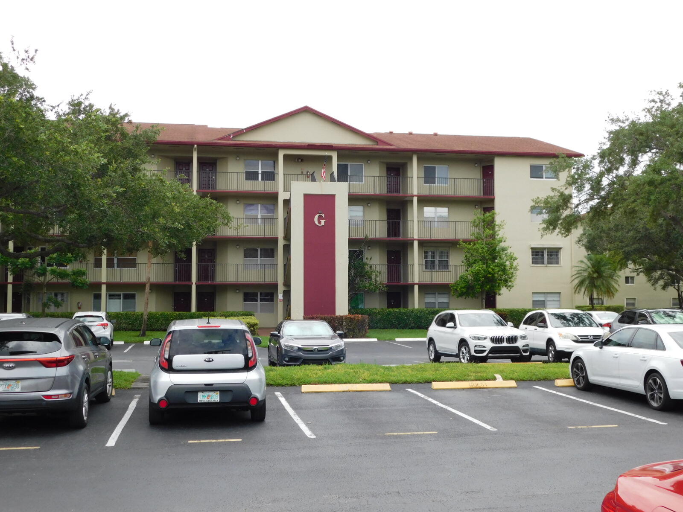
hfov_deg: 46.8
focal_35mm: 40
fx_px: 789
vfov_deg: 36.0
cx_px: 342
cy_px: 256
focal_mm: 7.1
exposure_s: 1/640
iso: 125
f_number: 3.6
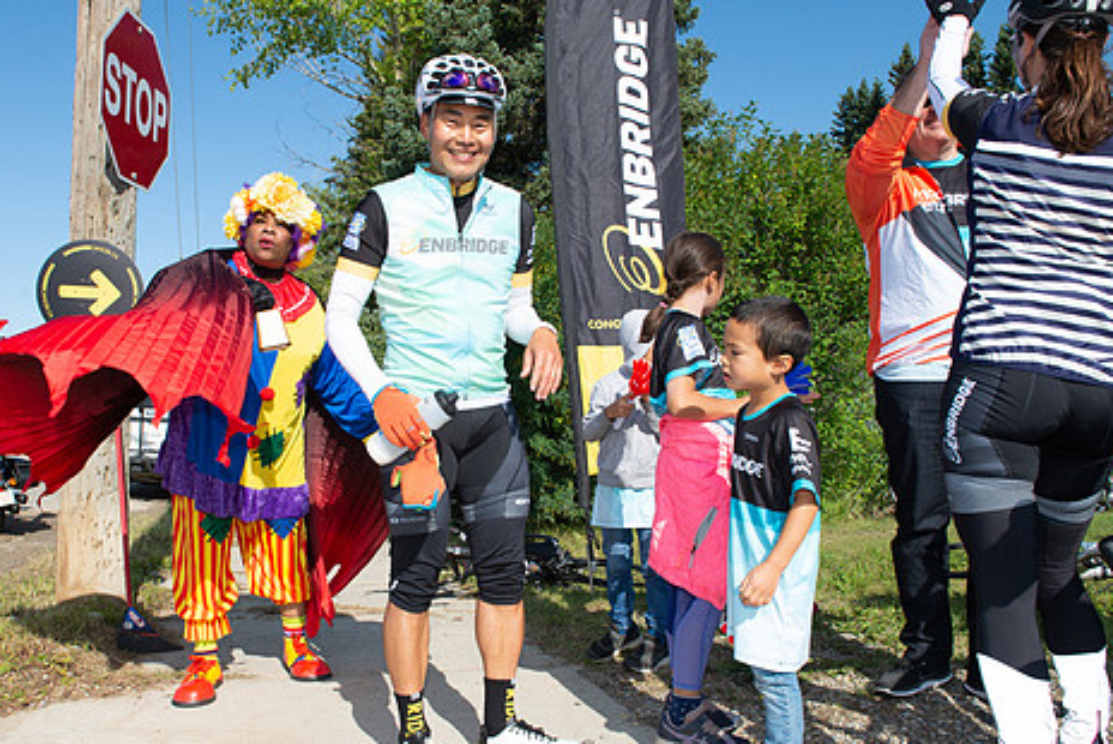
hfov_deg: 61.7
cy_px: 412
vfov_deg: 43.6
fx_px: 928
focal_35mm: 30
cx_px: 492
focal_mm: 24
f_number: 10
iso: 250
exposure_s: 1/400
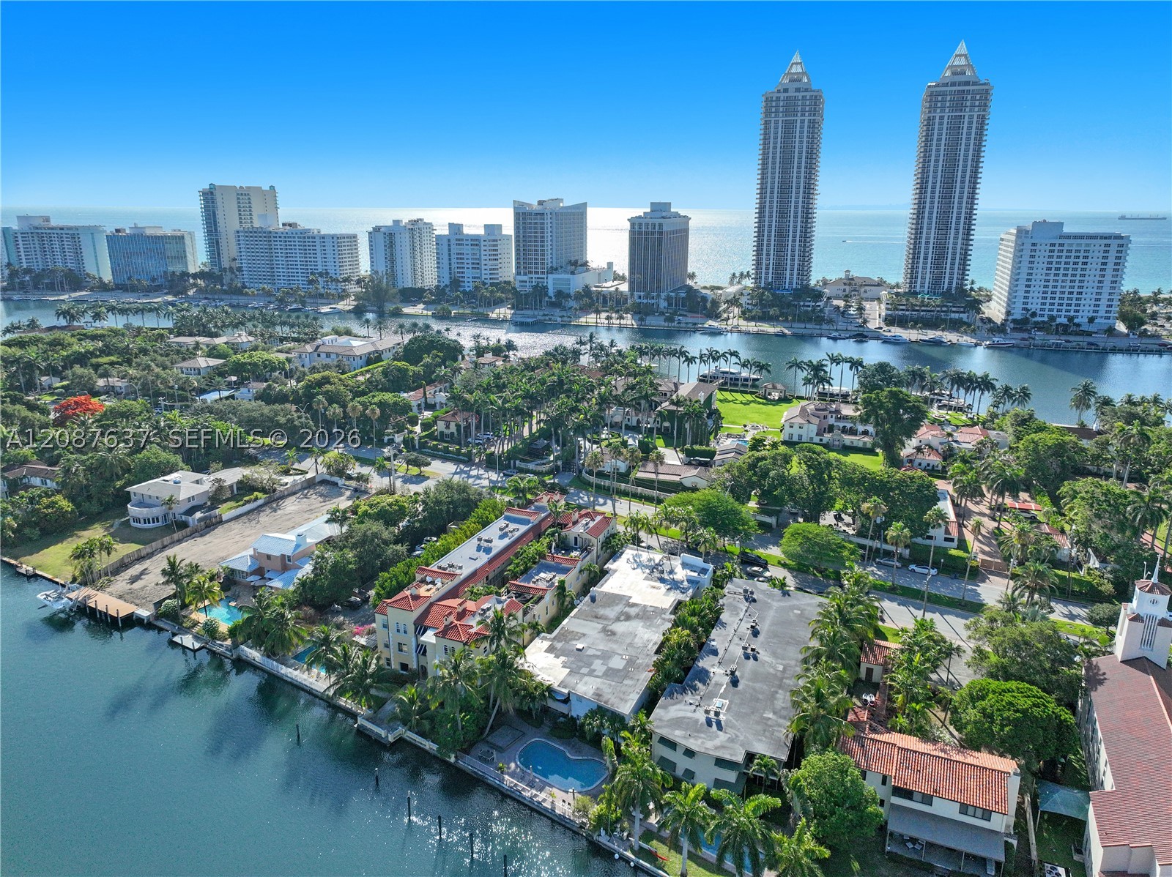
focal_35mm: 24
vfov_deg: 56.8
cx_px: 586
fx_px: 812
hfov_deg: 71.6
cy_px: 438
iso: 400
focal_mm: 12.29
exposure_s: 1/5000
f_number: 2.8
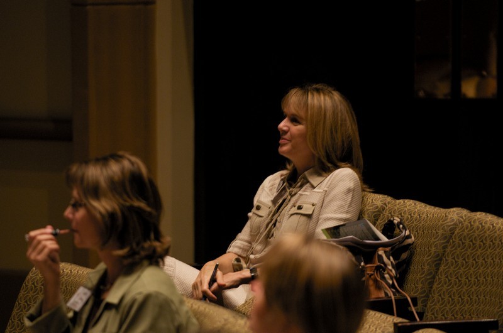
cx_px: 252
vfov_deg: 4.6
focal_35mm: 300
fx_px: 4183
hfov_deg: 6.9
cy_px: 166
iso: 800
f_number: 2.8
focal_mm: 200
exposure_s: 1/100
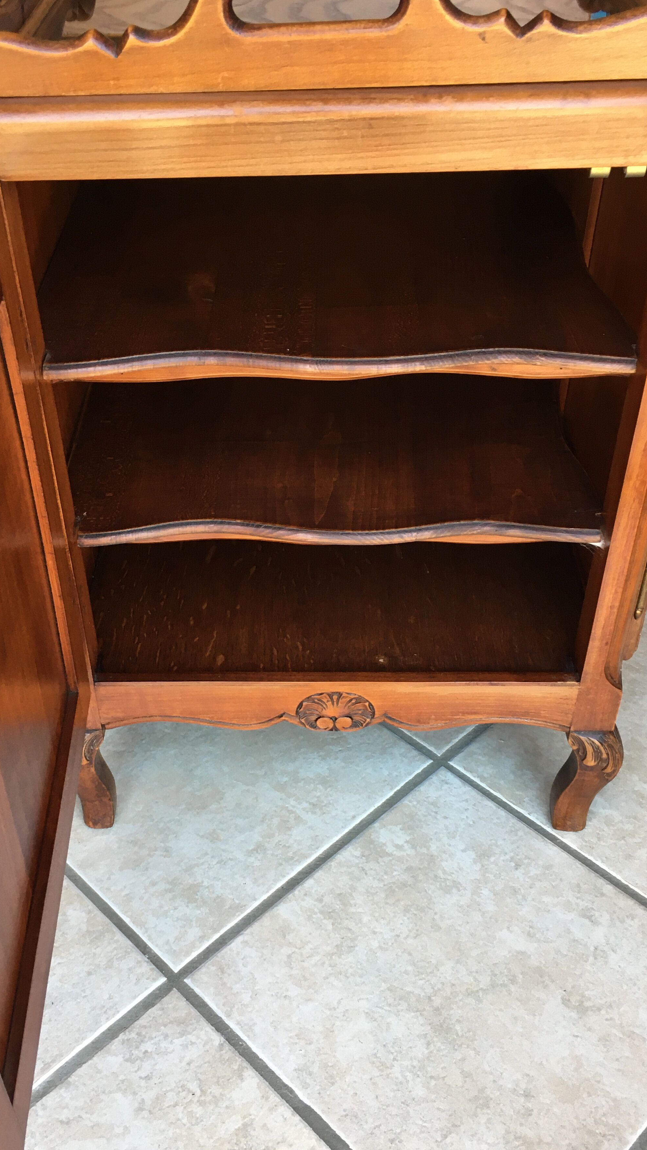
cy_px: 621
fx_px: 1098
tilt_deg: -40.2
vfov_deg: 55.2
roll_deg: +4.0
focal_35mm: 36
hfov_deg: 32.7
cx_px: 264
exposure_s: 1/33
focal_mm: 4.15
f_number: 2.2
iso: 40
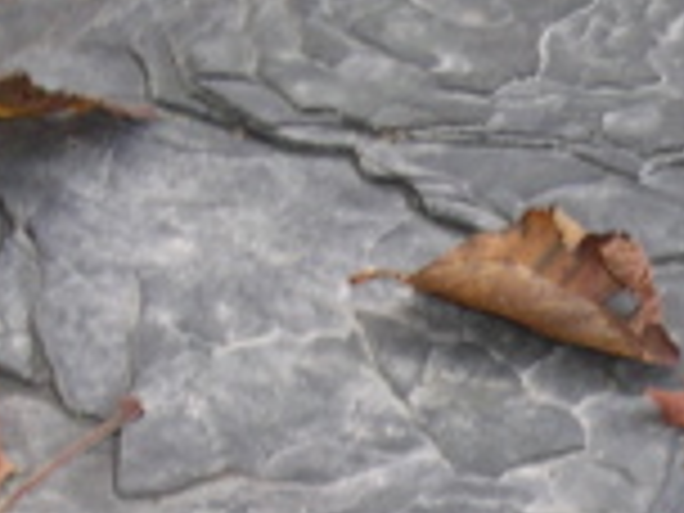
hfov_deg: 5.7
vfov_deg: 4.3
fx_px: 6817
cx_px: 652
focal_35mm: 345
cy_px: 716
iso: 100
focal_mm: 17.4
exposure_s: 1/30
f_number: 4.1
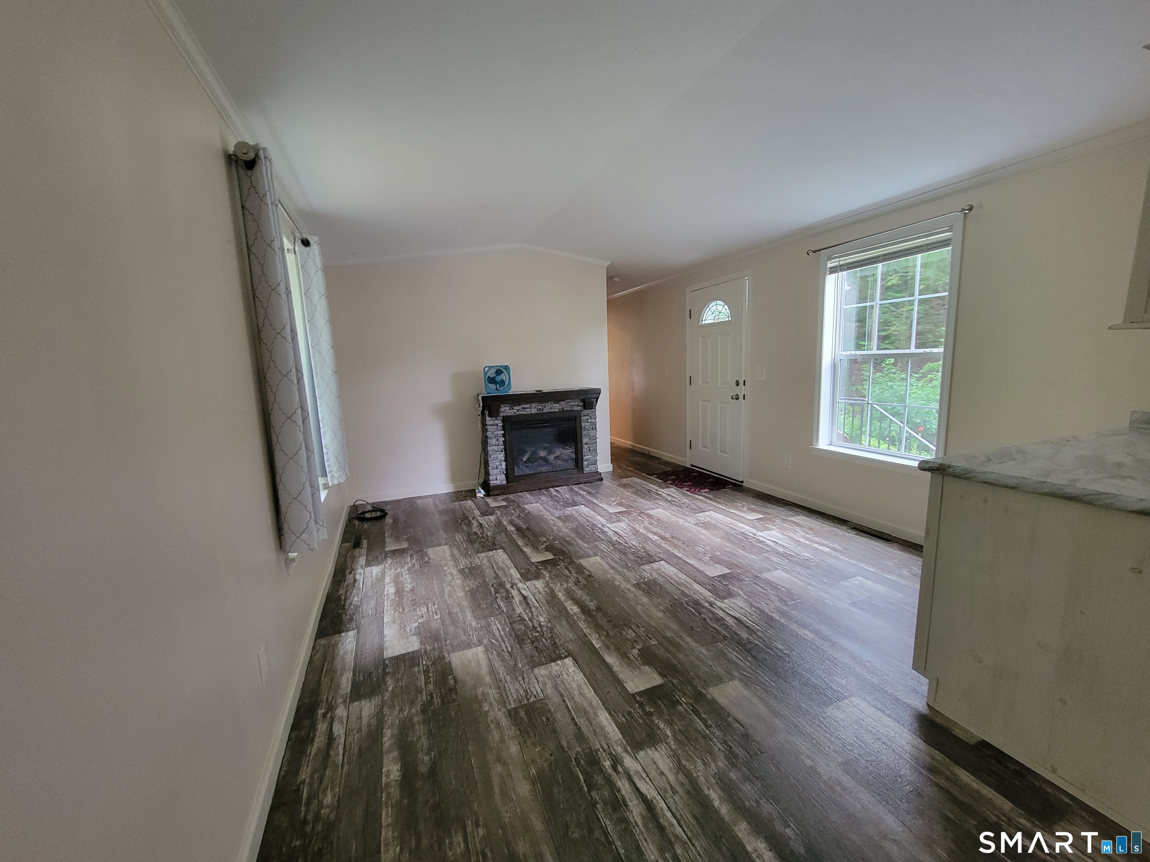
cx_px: 575
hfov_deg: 106.2
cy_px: 431
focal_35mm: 13
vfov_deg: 89.9
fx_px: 432
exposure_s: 1/30
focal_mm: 2.2
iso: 640
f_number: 2.2
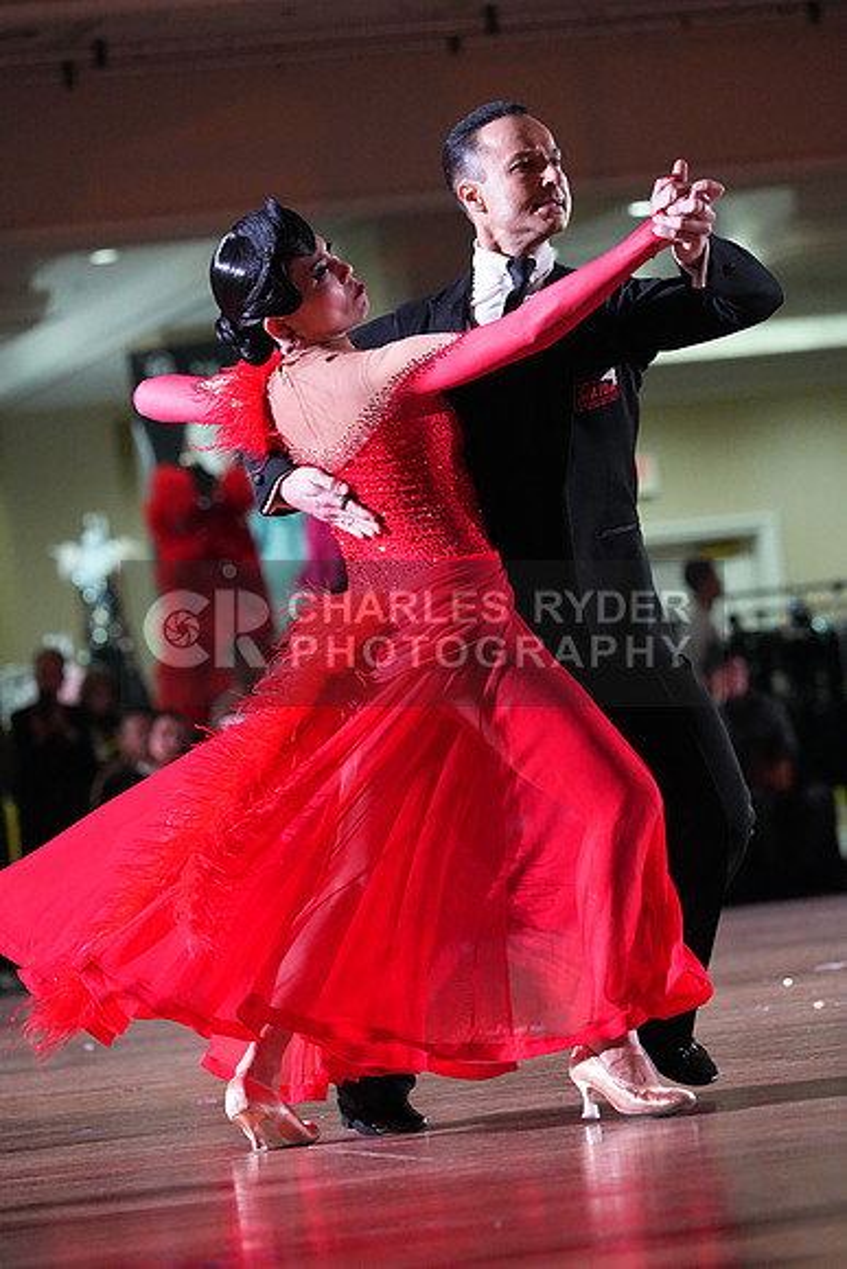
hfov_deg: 6.9
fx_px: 7054
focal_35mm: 200
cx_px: 424
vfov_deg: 10.3
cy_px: 634
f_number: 5
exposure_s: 1/400
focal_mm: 200
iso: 10000
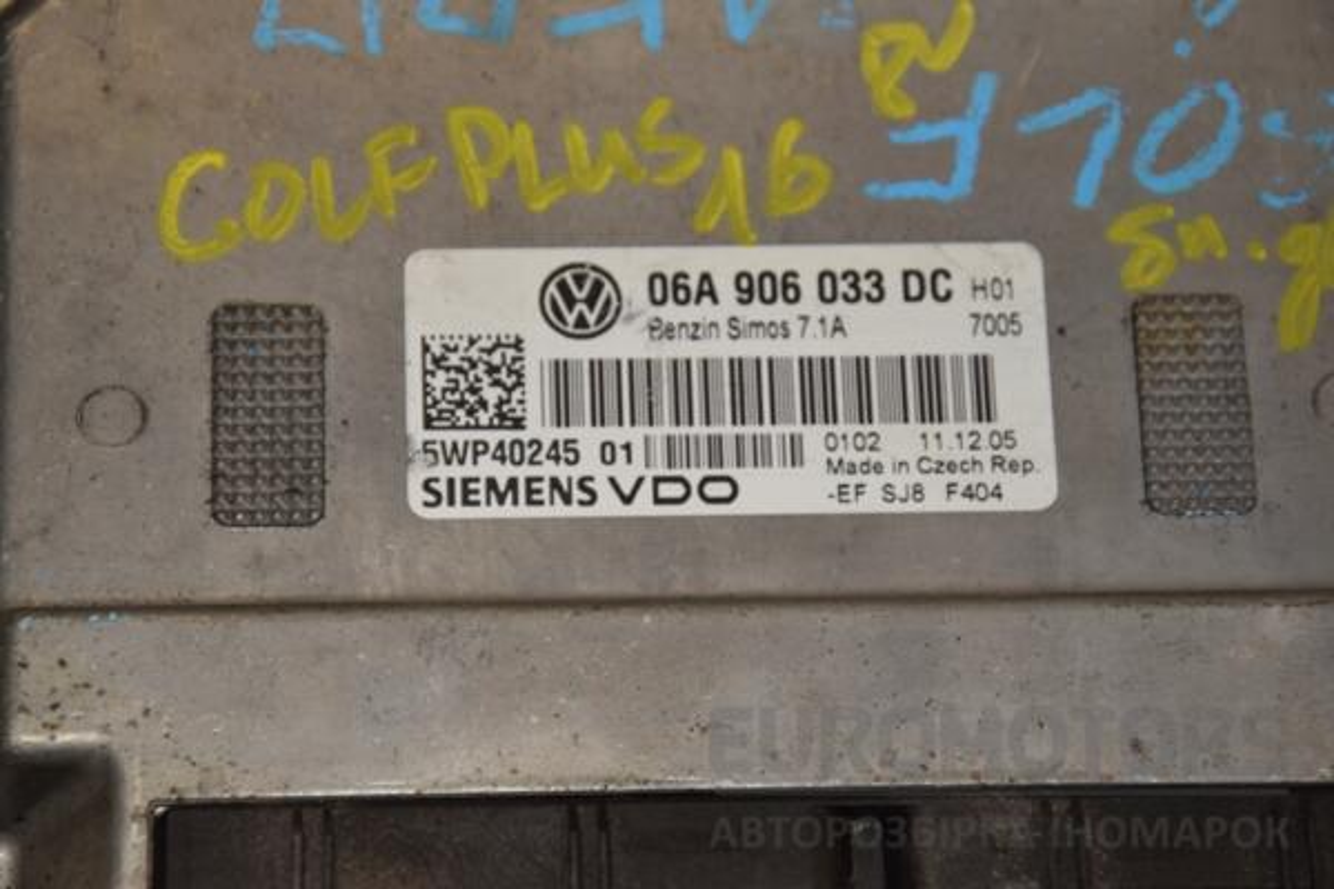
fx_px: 5836
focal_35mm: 158
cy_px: 444
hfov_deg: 13.0
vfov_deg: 8.7
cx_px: 667
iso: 800
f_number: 9
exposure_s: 1/200
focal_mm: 105
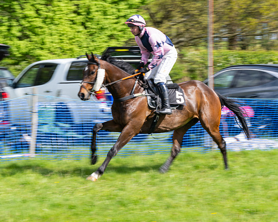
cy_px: 107
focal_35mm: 148
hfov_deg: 13.0
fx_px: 1219
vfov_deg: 10.4
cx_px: 118
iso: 100
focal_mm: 98
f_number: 8
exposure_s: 1/125
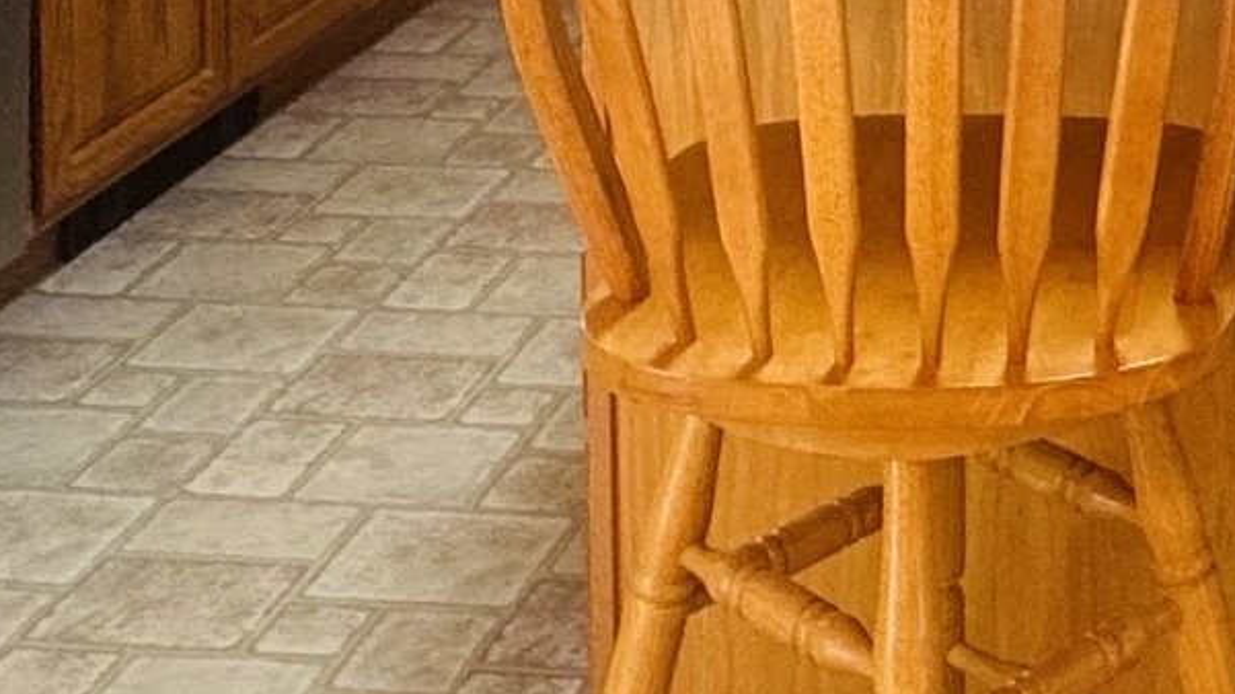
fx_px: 2554
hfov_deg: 25.3
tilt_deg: -2.0
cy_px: -696
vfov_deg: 13.3
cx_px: 1344
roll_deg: -0.4
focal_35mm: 78
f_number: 2.2
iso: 200
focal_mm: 2.22
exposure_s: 1/60
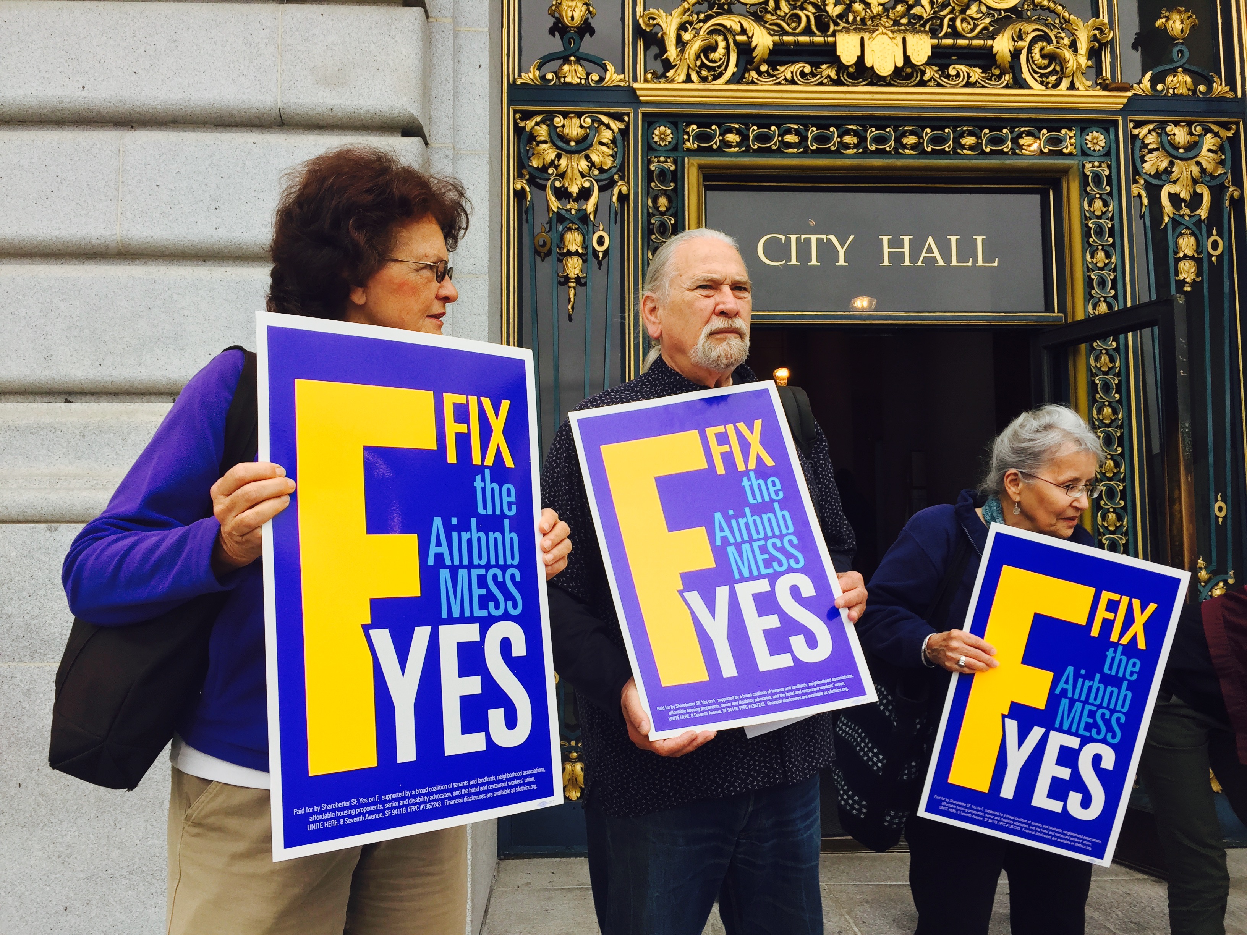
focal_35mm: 29
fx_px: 1045
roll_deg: -0.5
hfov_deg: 61.7
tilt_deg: +4.6
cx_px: 624
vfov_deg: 48.2
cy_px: 468
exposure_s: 1/120
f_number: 2.2
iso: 32
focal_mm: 4.15
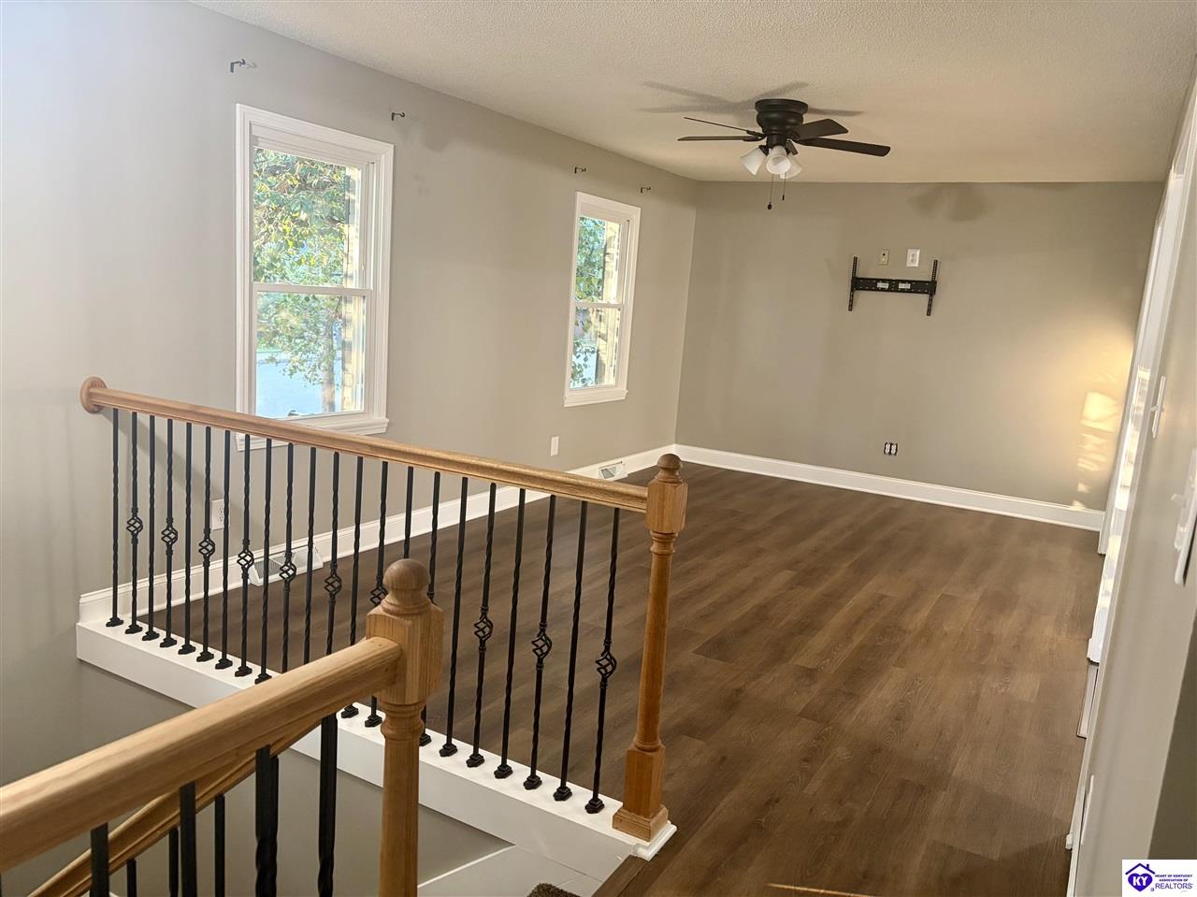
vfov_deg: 53.0
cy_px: 448
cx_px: 598
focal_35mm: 26
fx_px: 899
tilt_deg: -9.5
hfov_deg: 67.3
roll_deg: -4.8
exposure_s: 1/60
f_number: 1.6
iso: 250
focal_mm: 5.96
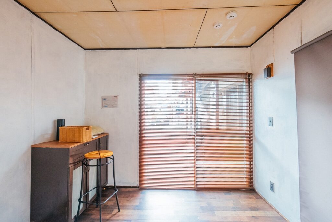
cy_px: 111
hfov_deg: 100.4
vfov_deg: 77.4
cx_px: 166
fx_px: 138
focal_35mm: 15
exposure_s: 1/30
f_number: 4
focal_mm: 10.5
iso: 200
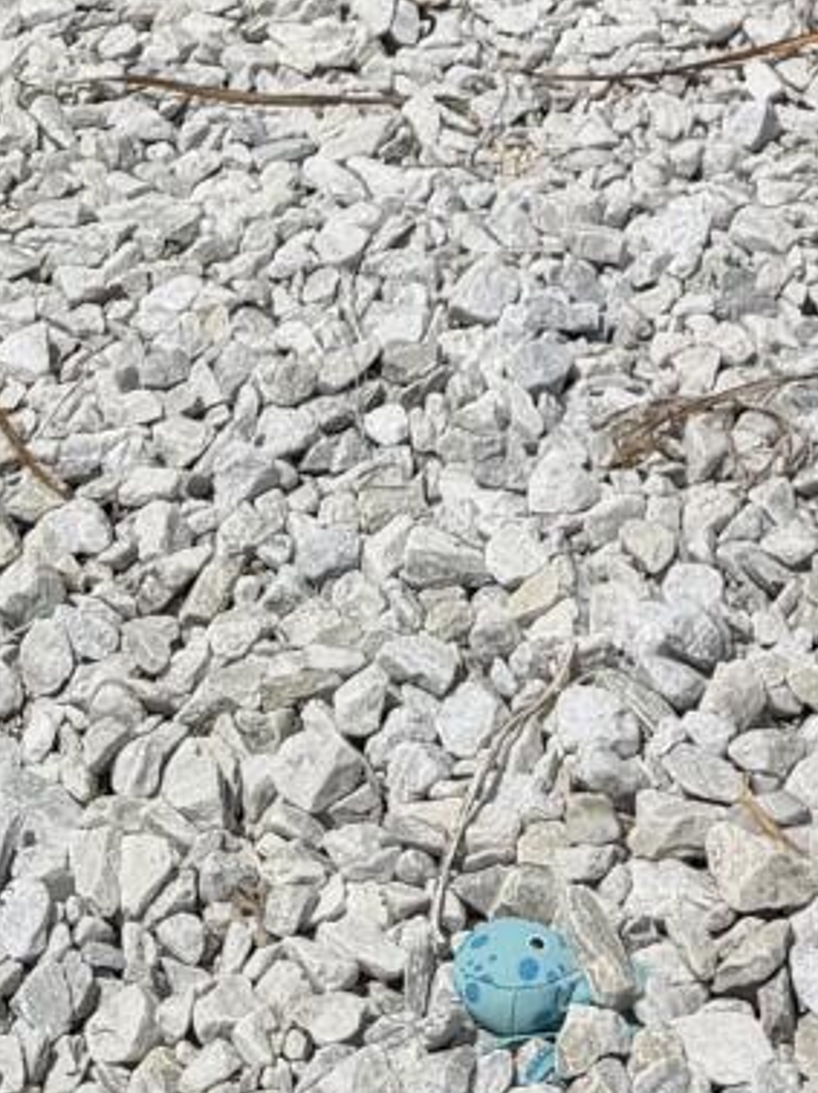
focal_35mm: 127
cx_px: 861
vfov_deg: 12.9
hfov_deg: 11.5
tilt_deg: -7.4
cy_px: -1298
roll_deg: -0.7
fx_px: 4006
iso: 100
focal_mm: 6.76
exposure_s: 1/17544
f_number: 1.78
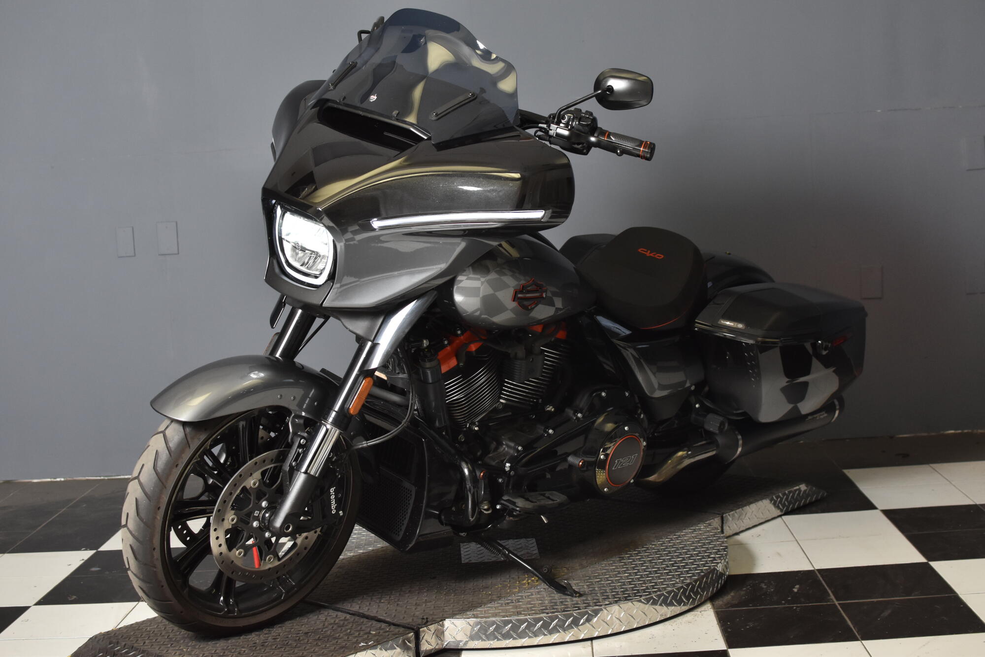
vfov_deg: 25.7
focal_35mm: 52
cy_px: 328
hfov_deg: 37.9
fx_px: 1436
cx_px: 492
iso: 800
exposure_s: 1/160
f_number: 4.5
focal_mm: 35
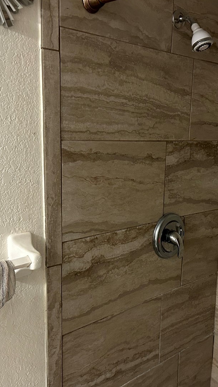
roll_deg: -2.0
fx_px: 432
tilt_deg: -12.9
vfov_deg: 48.3
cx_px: 166
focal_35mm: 42
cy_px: 213
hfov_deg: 27.9
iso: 320
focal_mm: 5.7
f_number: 1.5
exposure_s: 1/60
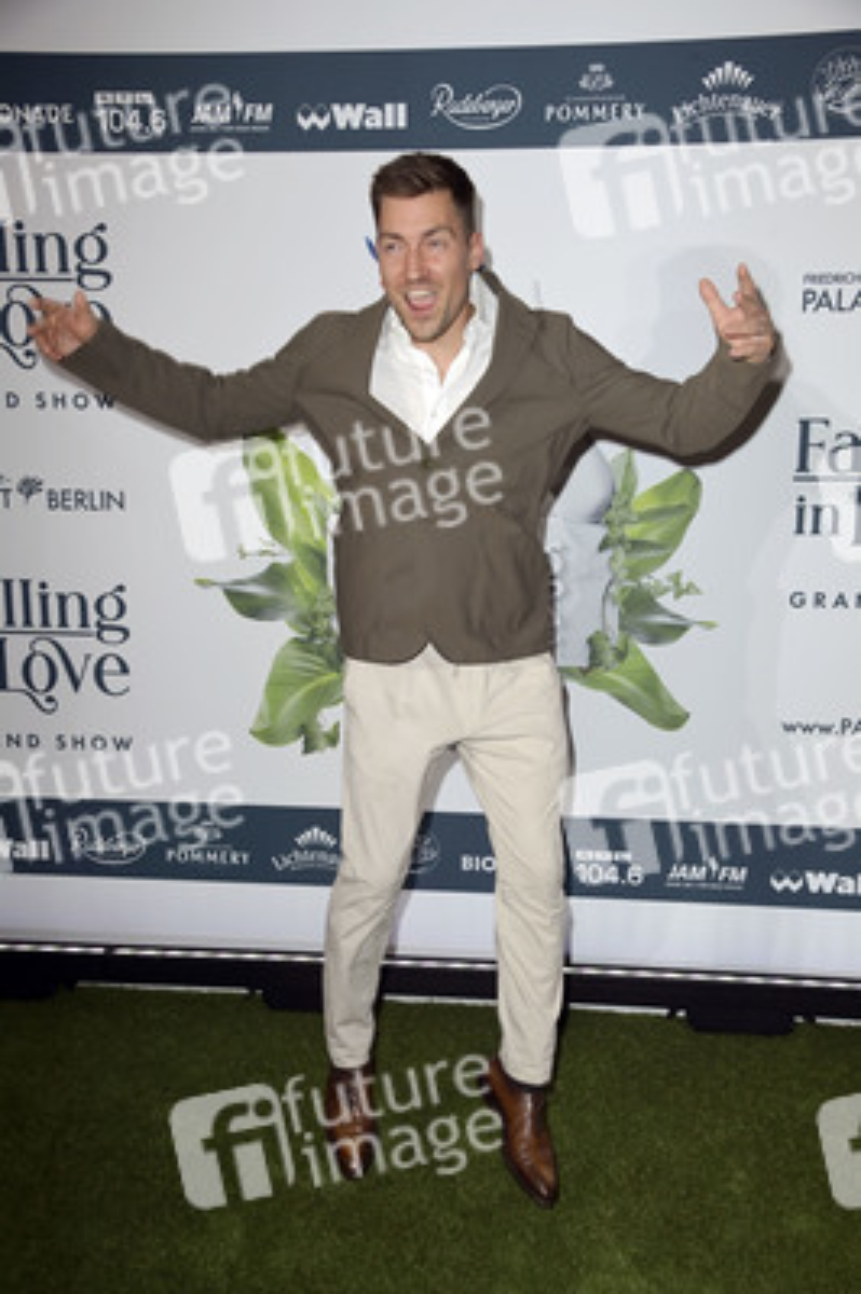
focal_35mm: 44
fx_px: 1581
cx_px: 430
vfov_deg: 44.5
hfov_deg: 30.5
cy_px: 647
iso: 640
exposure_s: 1/250
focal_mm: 44
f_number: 6.3
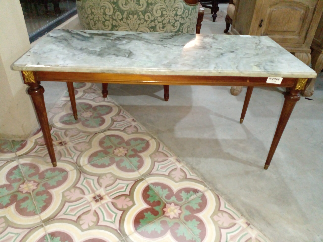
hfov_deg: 65.3
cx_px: 162
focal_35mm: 27
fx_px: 252
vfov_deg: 51.4
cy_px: 121
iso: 500
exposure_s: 1/25
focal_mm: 3.6
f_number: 1.9
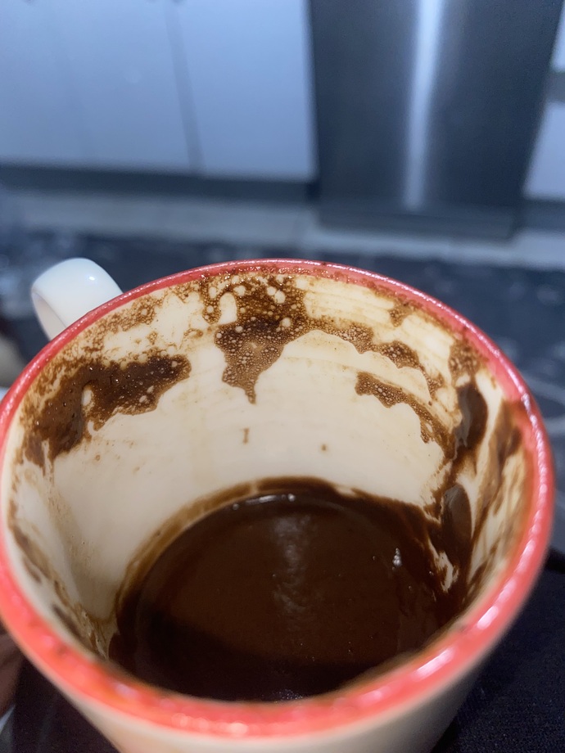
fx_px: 566
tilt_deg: -42.3
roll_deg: +7.8
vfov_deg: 67.3
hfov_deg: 53.1
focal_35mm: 26
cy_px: 376
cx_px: 282
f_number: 1.8
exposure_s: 1/18
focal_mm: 4.25
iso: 32
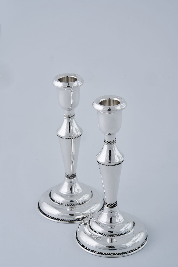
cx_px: 89
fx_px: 630
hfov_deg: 16.1
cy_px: 134
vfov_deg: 23.9
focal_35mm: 85
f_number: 16
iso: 100
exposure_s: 1/200
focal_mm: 85
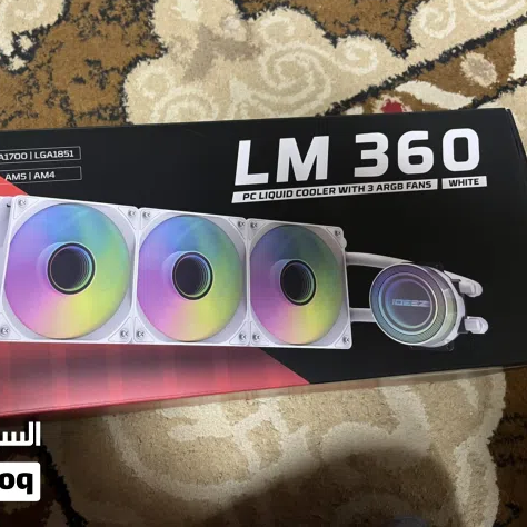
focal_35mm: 31
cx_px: 208
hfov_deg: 52.1
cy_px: 261
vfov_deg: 52.5
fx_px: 534
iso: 400
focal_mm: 5.1
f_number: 1.6
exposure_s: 1/33
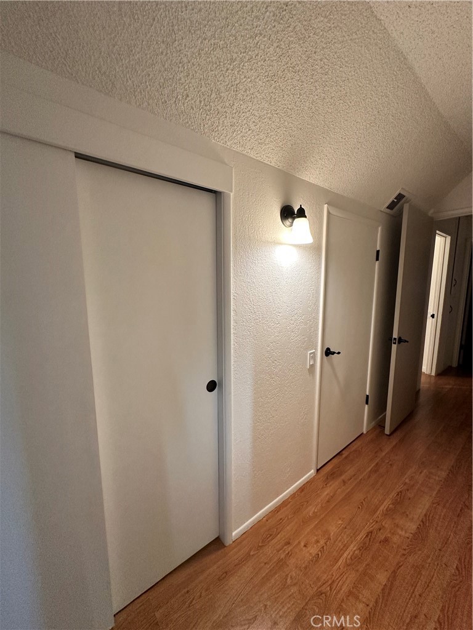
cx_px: 236
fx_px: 255
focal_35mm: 14
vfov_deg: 102.1
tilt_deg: -7.0
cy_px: 315
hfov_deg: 85.7
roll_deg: -0.3
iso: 250
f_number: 2.2
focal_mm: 2.22
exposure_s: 1/120
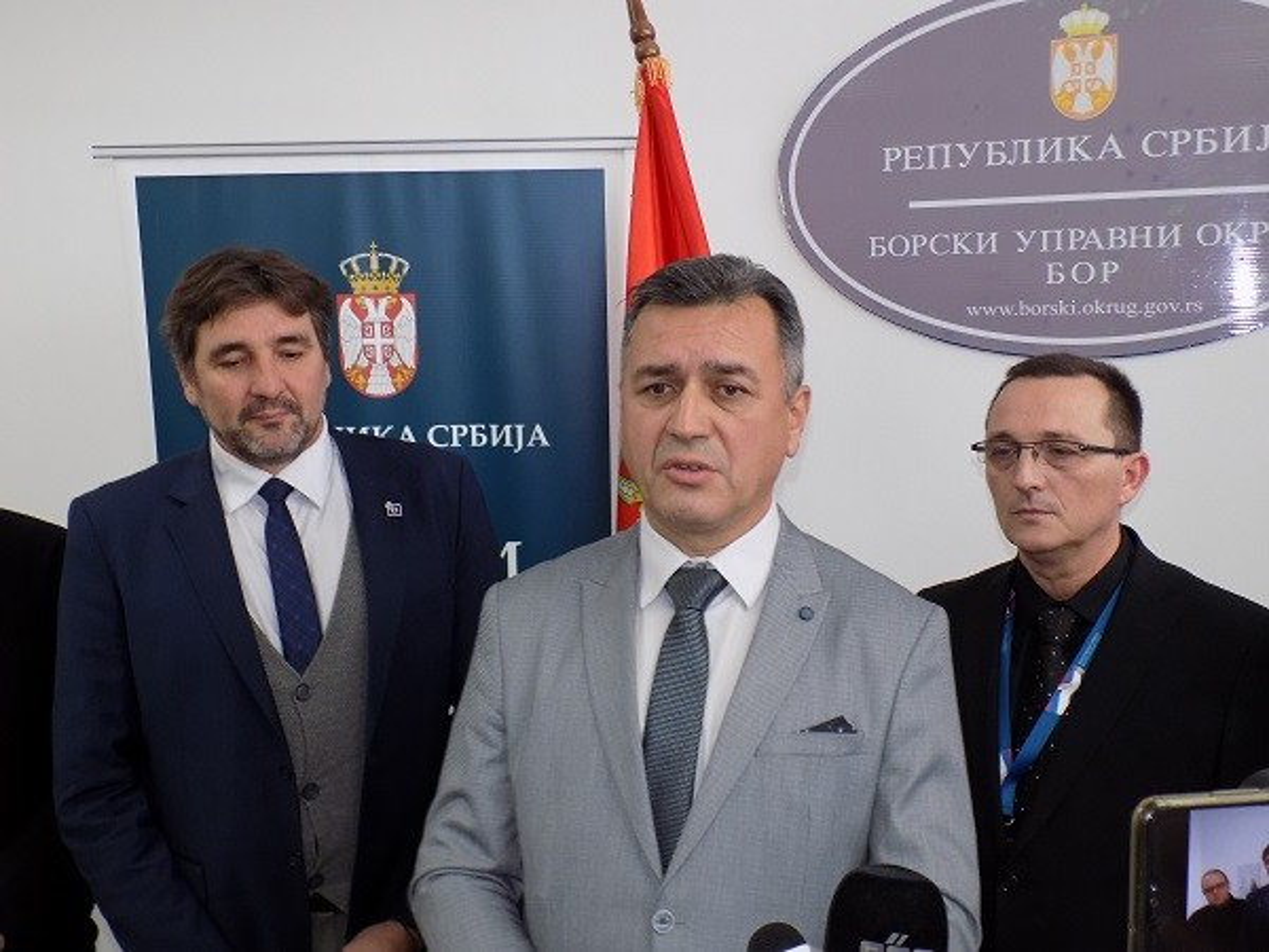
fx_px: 1503
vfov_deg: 35.1
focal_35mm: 41
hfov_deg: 45.8
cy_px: 476
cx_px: 634
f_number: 3.6
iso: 180
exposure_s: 1/30
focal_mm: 7.3
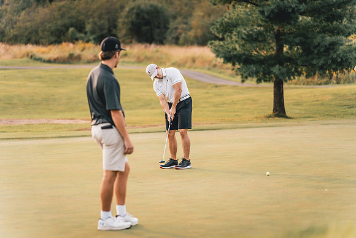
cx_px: 178
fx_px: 1484
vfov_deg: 9.2
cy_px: 119
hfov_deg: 13.7
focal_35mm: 150
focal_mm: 150
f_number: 2.8
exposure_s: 1/640
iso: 200
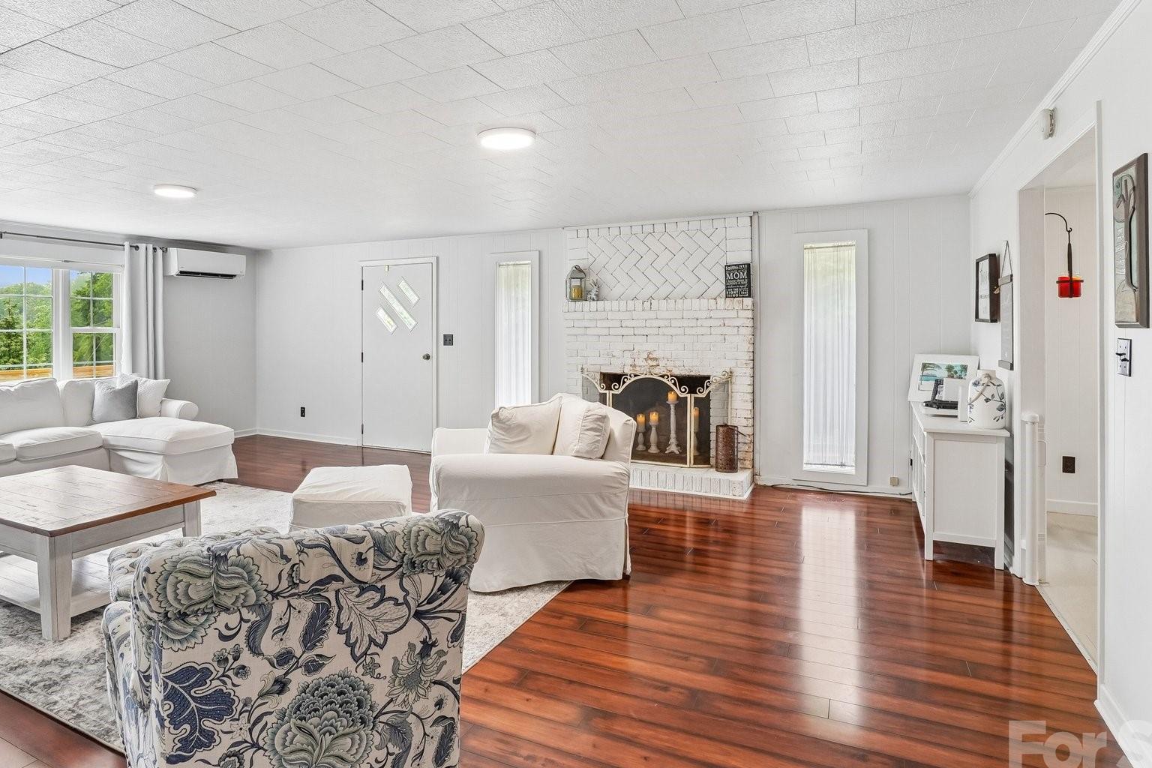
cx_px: 480
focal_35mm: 20
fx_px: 640
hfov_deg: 83.3
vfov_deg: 61.9
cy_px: 356
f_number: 8
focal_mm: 10
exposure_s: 1/20
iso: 400
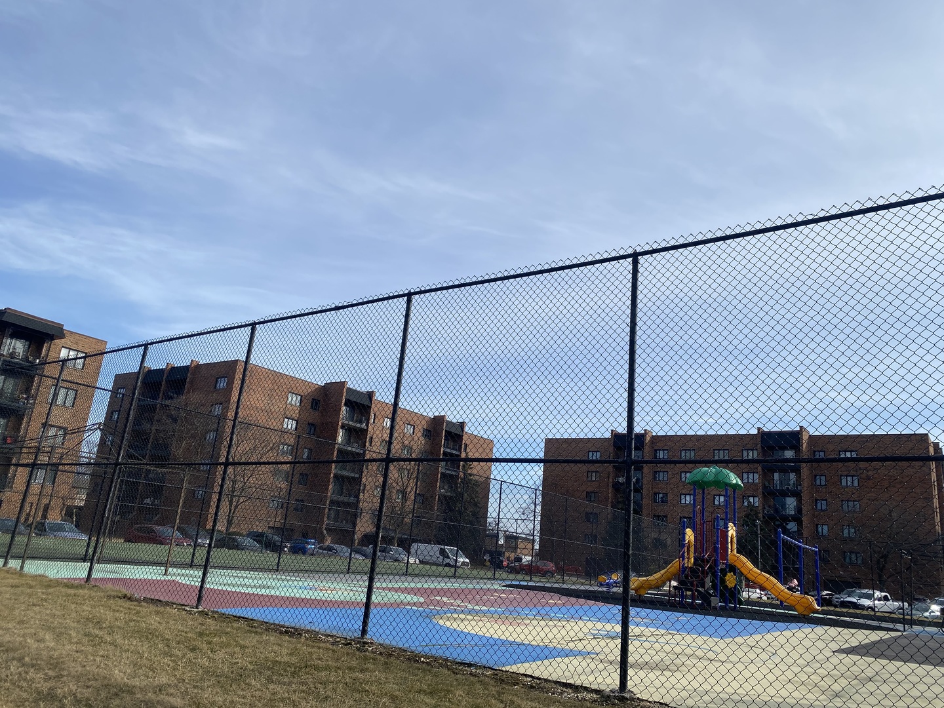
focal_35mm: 26
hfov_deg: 67.3
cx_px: 472
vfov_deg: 53.1
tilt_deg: +16.1
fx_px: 709
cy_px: 354
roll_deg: -5.7
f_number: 1.8
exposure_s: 1/3731
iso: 32
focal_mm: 4.25
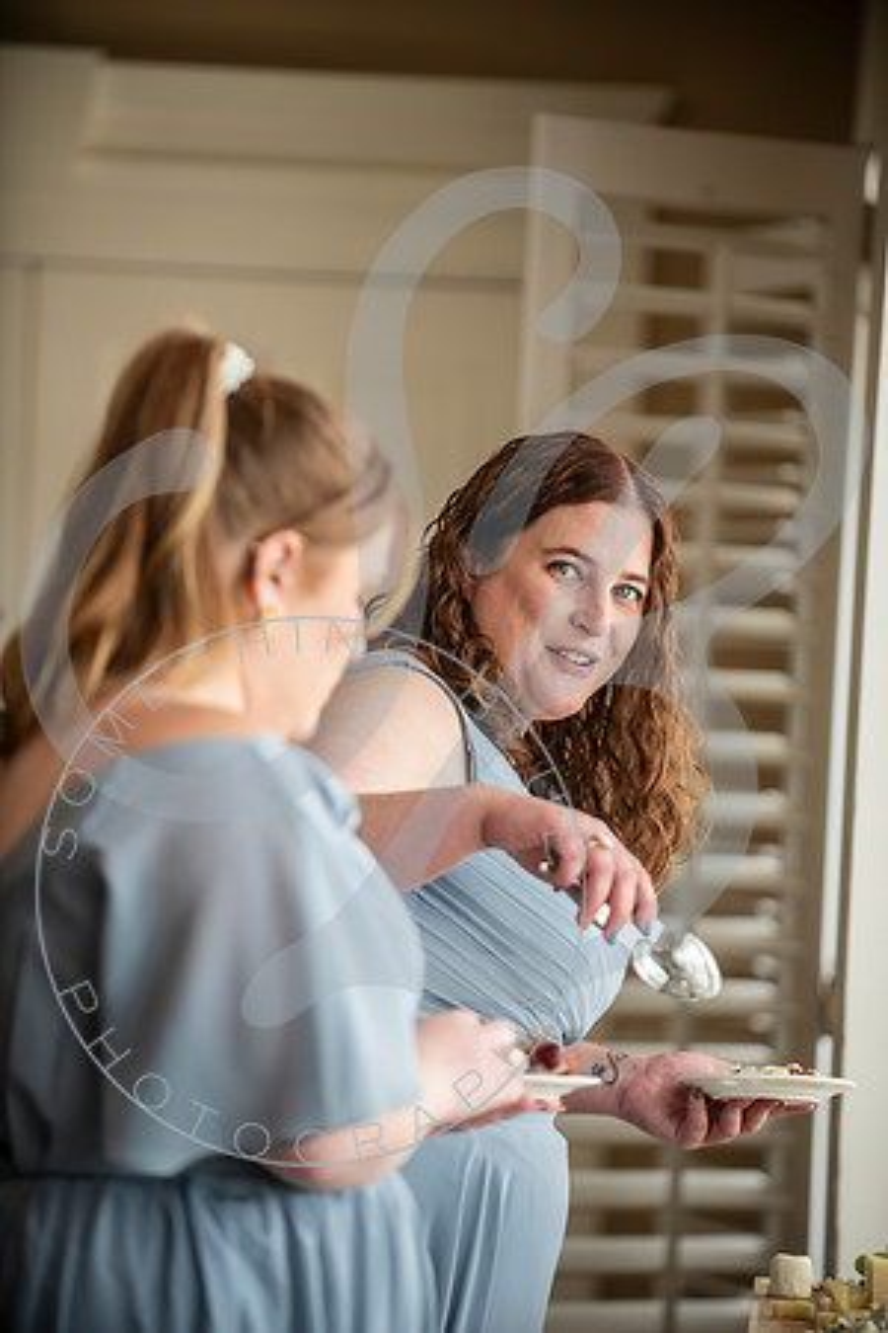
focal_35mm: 155
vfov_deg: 13.2
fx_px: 5735
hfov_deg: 8.9
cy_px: 666
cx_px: 444
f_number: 2.8
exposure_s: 1/250
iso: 250
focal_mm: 155
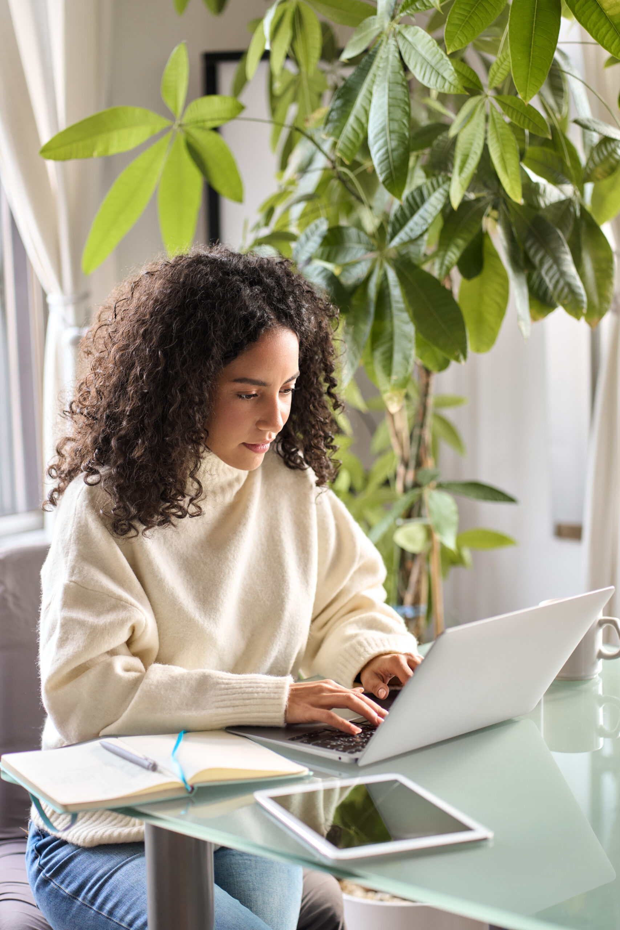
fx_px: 2195
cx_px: 310
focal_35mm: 85
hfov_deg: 16.1
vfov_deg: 23.9
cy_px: 465
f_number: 2.2
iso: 800
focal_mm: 85
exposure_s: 1/250
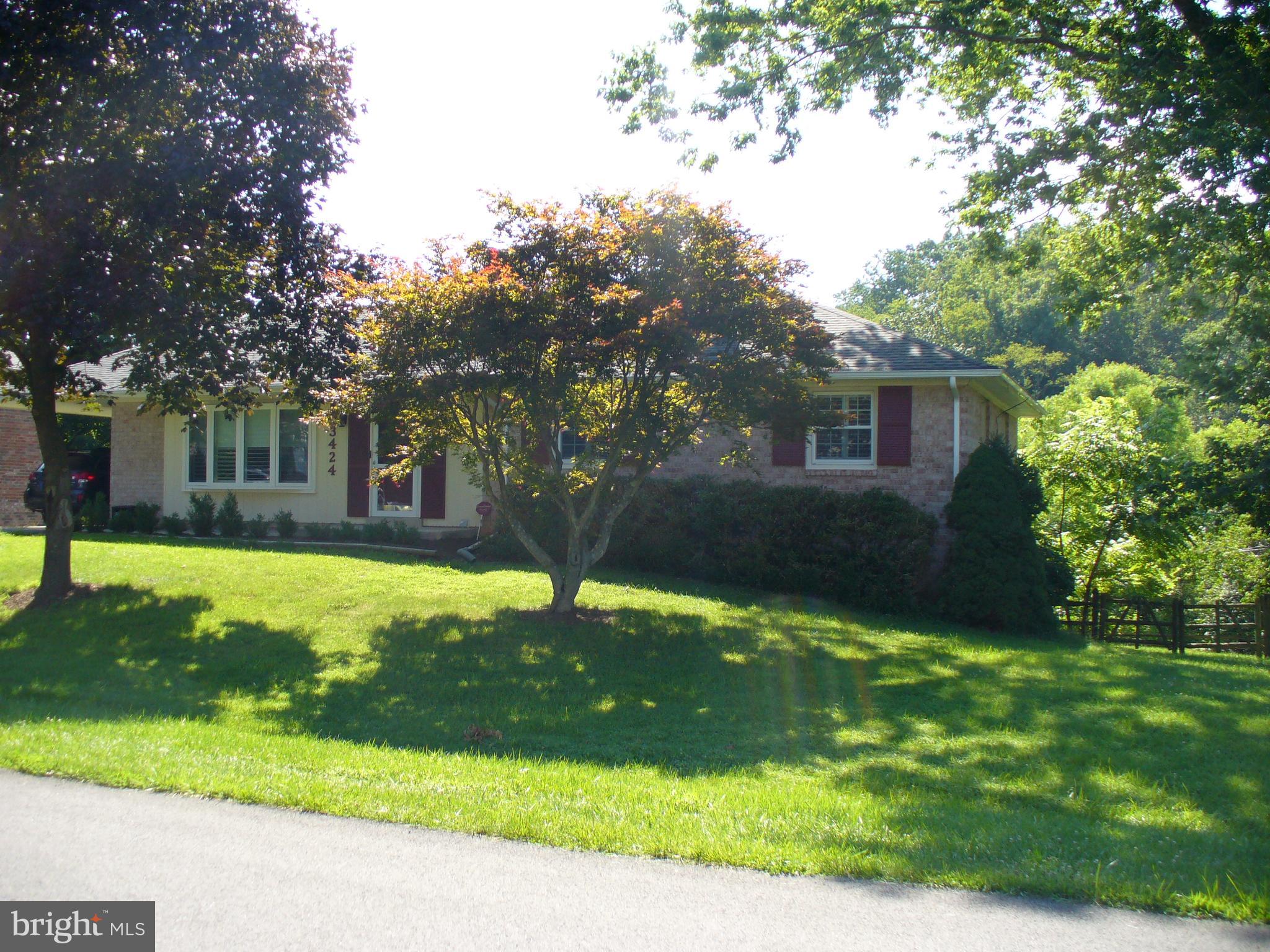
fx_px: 1357
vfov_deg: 38.7
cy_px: 476
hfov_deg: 50.1
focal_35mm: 37
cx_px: 635
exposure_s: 1/320
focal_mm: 6.1
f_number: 2.8
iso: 80
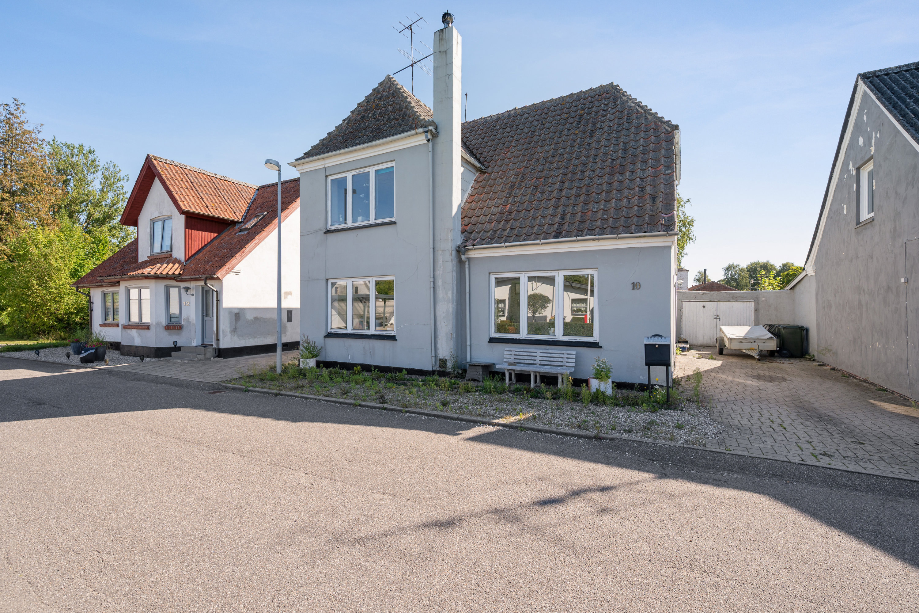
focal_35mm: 16
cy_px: 306
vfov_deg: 73.7
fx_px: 408
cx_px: 460
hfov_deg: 96.7
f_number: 8
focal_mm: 16
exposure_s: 1/250
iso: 200
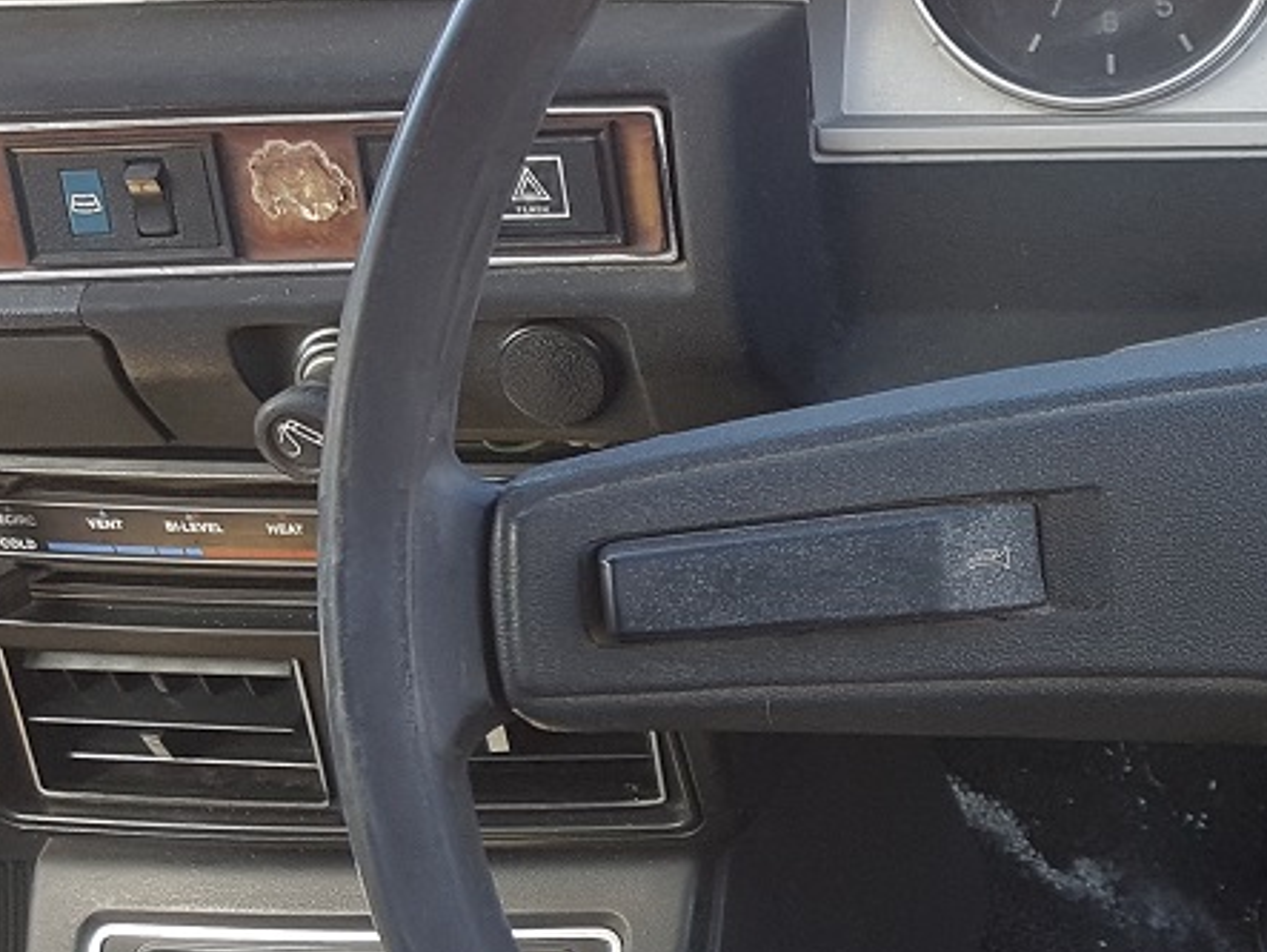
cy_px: 598
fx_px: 2601
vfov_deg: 20.7
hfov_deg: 25.6
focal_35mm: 71
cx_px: 1344
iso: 40
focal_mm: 4.2
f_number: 1.7
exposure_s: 1/108
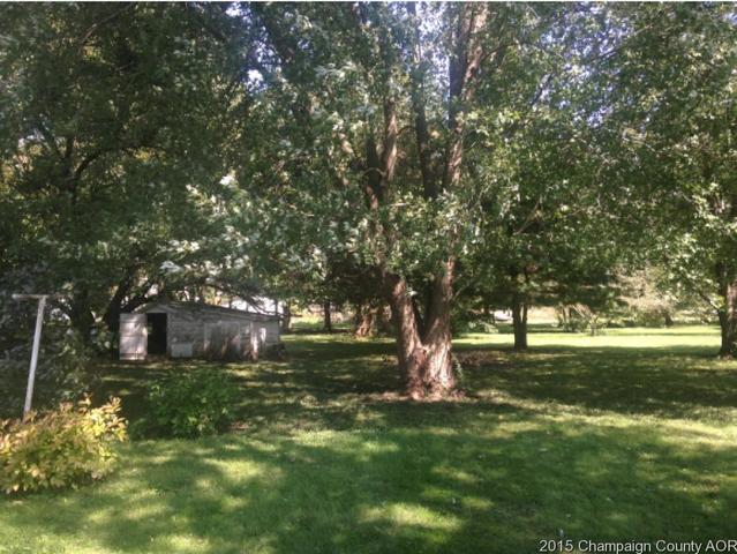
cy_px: 277
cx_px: 368
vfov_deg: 43.0
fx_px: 703
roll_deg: +1.3
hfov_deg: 55.3
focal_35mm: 33
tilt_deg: +1.4
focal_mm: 4.12
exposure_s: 1/199
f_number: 2.4
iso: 50
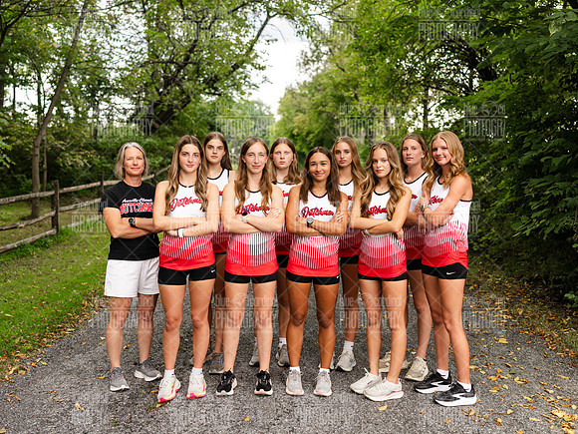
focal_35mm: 40
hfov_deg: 46.3
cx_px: 298
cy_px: 205
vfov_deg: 35.6
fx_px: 676
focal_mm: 35
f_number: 2
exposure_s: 1/200
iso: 500
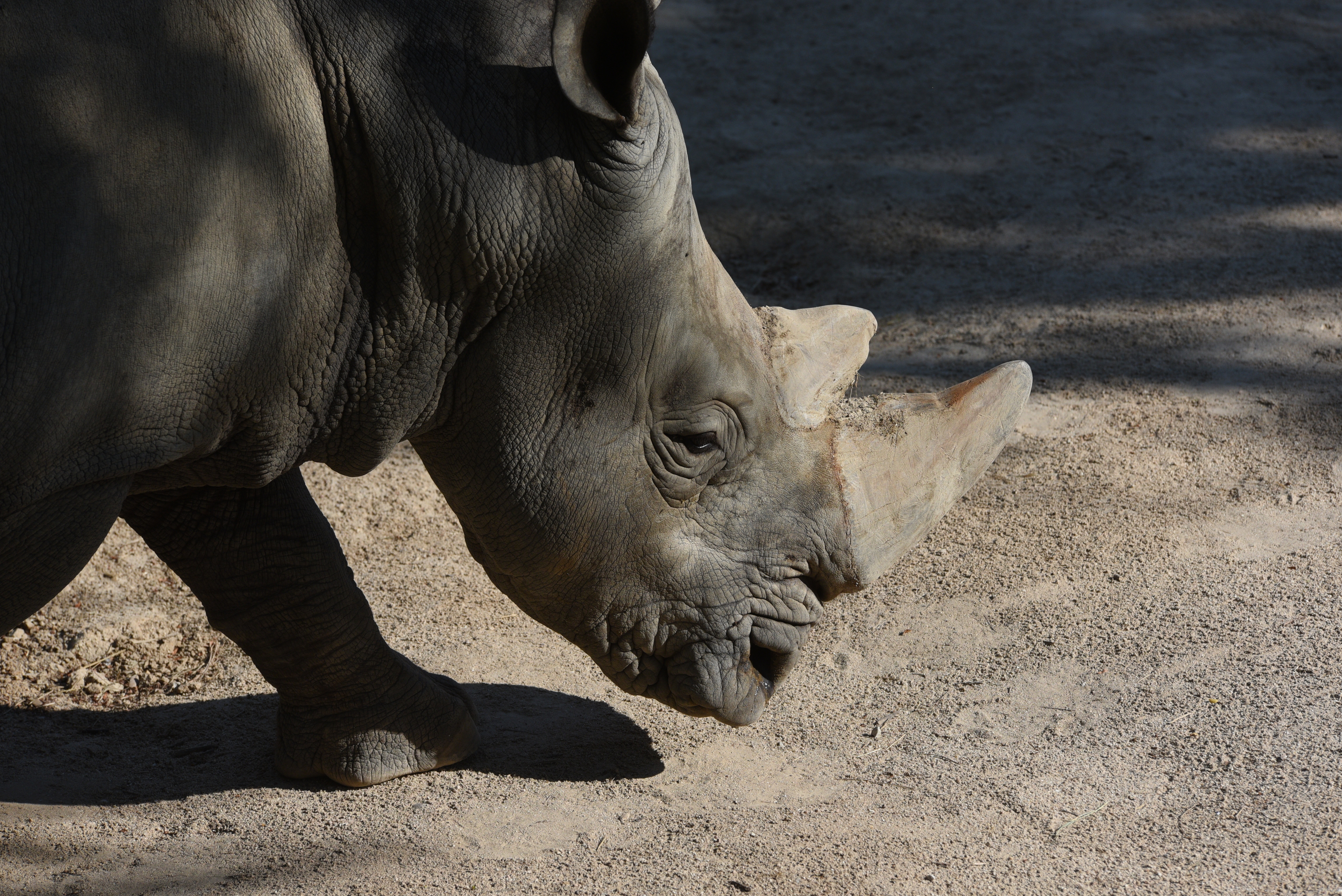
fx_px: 8129
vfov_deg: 6.3
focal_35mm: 218
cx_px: 724
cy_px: 413
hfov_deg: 9.4
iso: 400
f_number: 5
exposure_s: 1/3200
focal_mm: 200
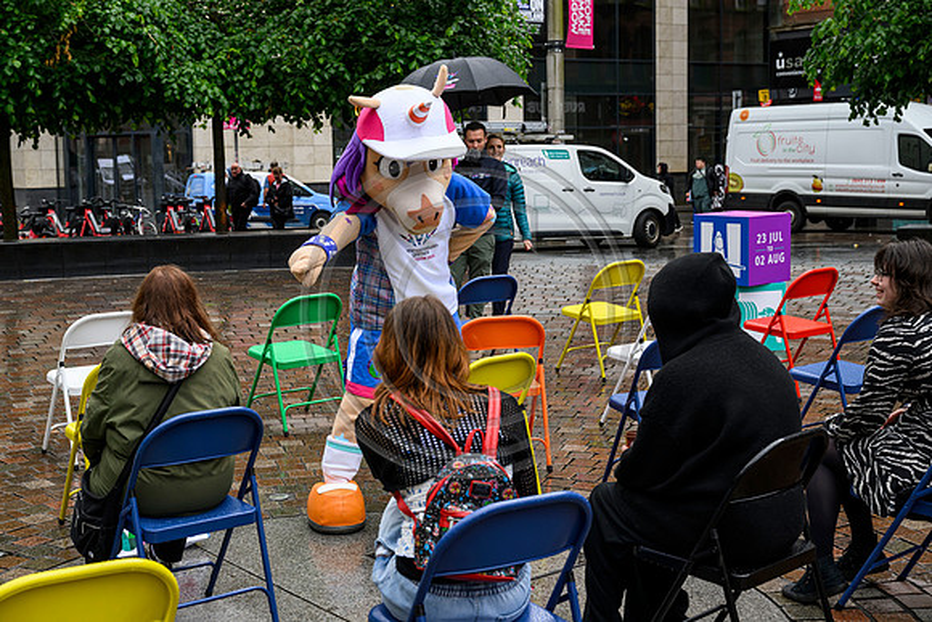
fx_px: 1286
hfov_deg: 39.8
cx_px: 417
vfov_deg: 27.2
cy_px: 279
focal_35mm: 50
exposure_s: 1/400
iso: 500
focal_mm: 45
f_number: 5.6
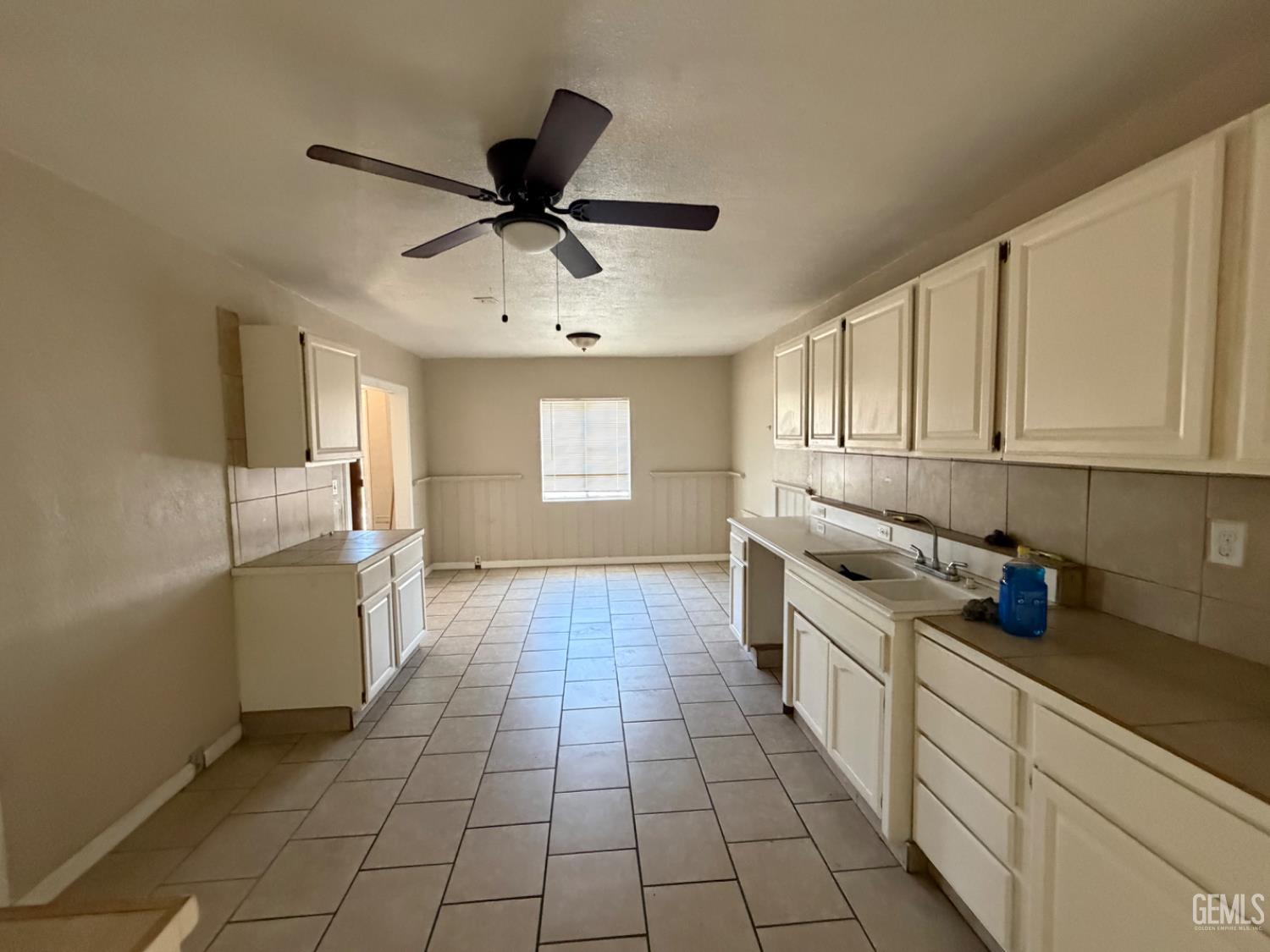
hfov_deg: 102.1
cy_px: 476
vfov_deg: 85.7
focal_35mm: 14
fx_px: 514
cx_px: 635
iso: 800
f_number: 2.2
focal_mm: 2.22
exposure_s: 1/60
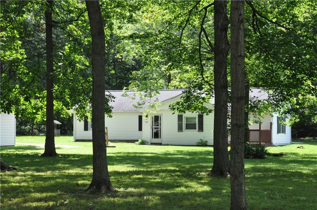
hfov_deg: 24.7
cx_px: 158
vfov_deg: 16.5
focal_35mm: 82
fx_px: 725
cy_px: 105
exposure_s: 1/640
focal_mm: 55
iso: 2000
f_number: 13
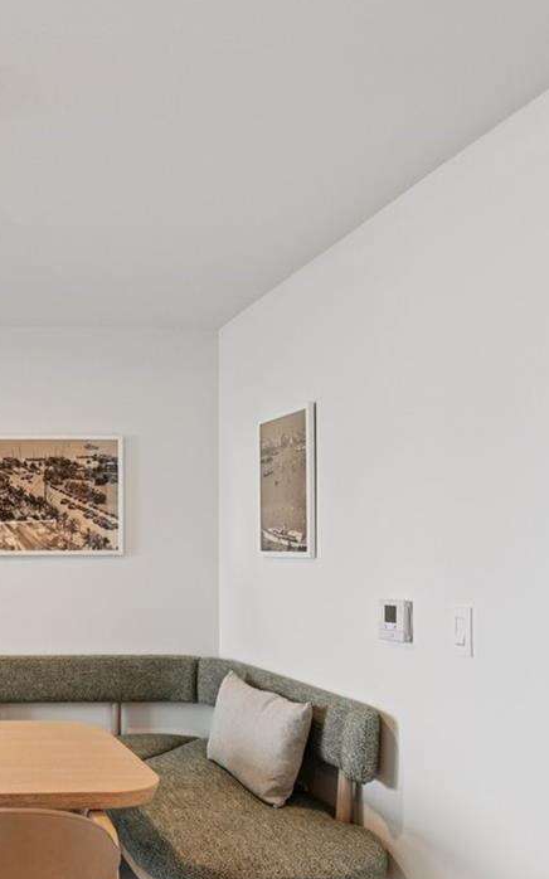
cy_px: 552
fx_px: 838
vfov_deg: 54.7
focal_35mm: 35
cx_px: -69
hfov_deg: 31.7
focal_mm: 15
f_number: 5
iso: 110
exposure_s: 1/15
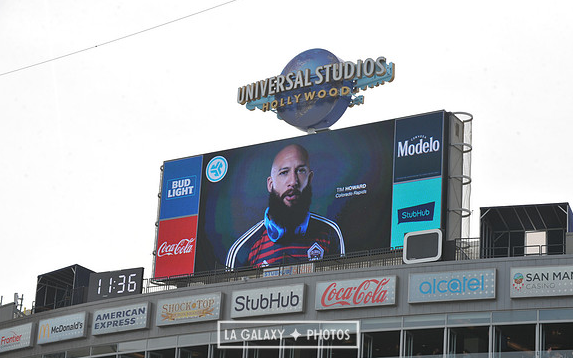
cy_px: 184
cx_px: 288
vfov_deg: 13.3
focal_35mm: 98
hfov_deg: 21.2
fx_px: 1530
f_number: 10
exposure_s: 1/400
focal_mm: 95
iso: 250
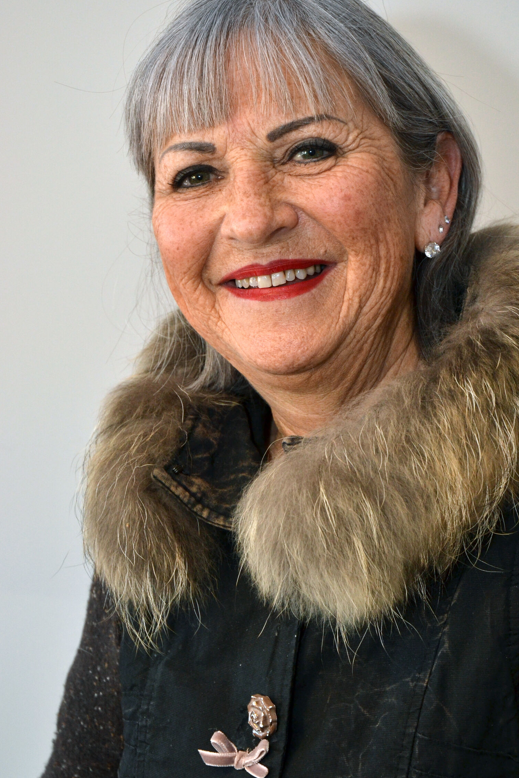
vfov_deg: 23.1
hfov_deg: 15.5
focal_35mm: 88
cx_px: 311
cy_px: 362
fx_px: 1903
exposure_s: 1/60
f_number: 4.5
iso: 400
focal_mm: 46
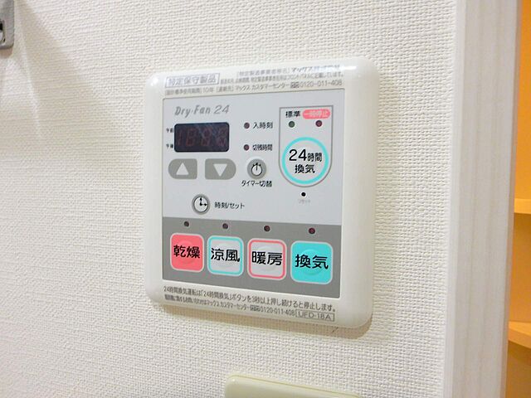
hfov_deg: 79.0
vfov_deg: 63.4
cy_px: 199
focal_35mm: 21
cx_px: 266
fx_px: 322
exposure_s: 1/30
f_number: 3.5
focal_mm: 3.7
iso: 250
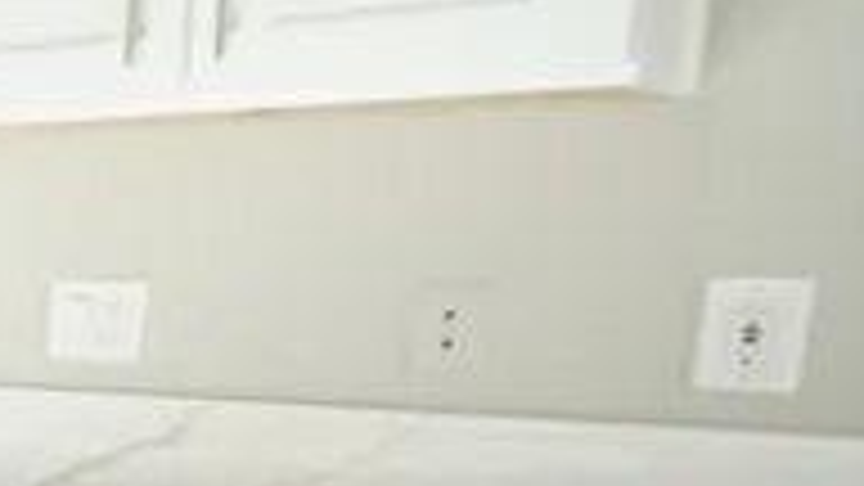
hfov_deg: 17.1
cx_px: -1035
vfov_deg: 17.5
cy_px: 511
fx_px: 1535
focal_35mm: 67
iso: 1250
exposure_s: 1/125
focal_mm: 12
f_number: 8
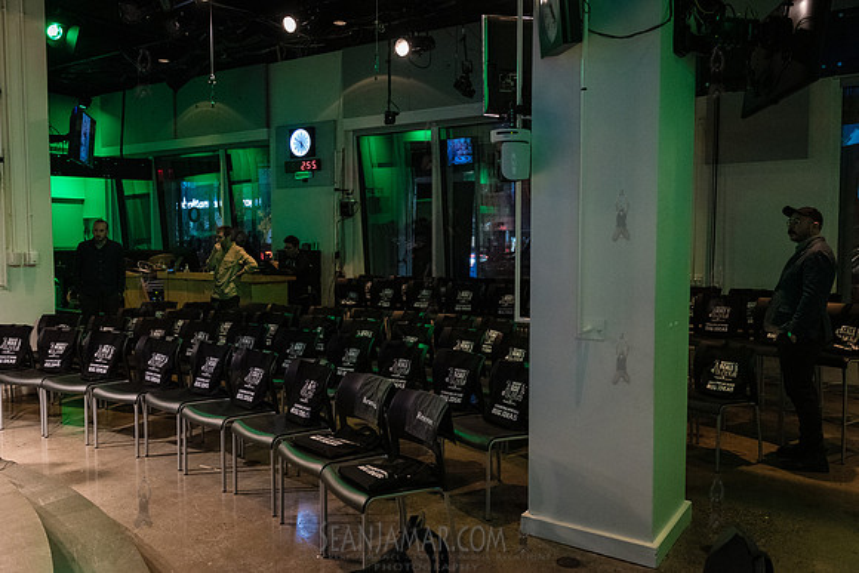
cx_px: 430
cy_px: 286
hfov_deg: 63.3
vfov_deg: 44.7
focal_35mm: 29
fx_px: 696
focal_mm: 28
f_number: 3.5
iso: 6400
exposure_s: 1/160
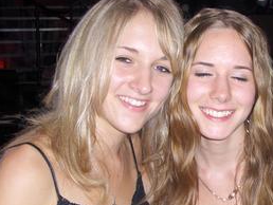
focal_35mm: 64
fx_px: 505
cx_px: 214
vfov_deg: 22.8
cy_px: 146
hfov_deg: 29.6
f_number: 2.6
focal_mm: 5.8
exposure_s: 1/60
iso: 100
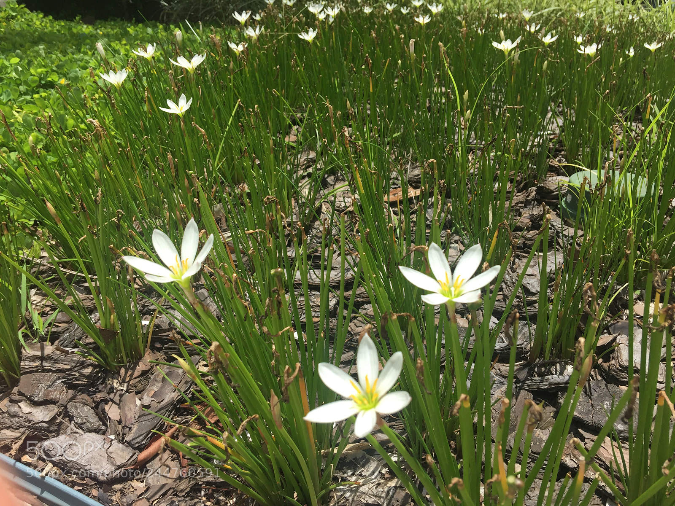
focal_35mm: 29
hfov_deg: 61.7
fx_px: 565
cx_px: 338
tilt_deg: -20.6
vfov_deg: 48.2
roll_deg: -0.3
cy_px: 253
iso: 32
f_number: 2.2
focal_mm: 4.15
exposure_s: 1/1721
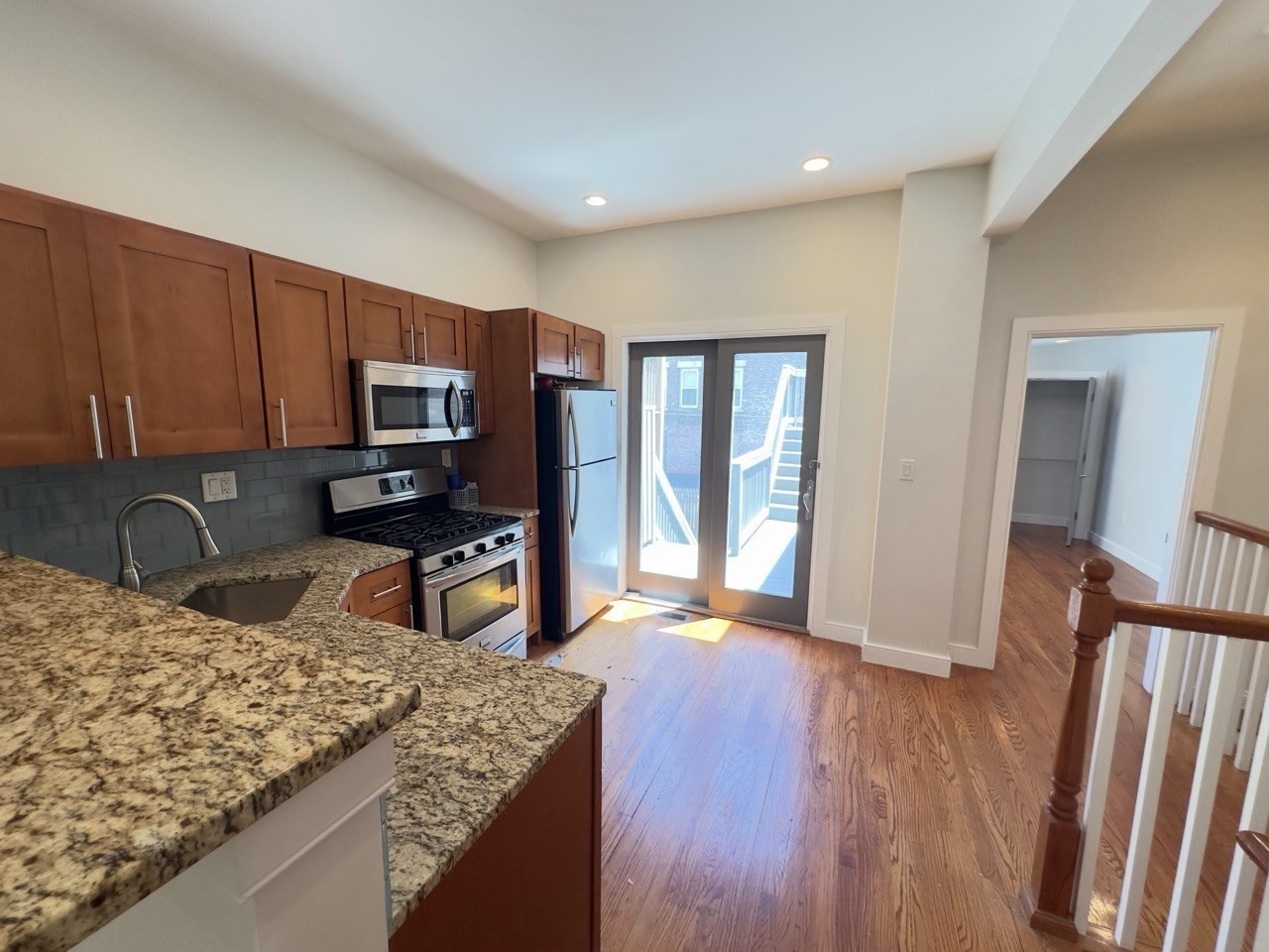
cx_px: 634
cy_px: 476
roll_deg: -1.3
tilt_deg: -6.9
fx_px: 513
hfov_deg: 102.1
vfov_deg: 85.7
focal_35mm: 14
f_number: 2.2
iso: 200
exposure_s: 1/60
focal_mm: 2.22
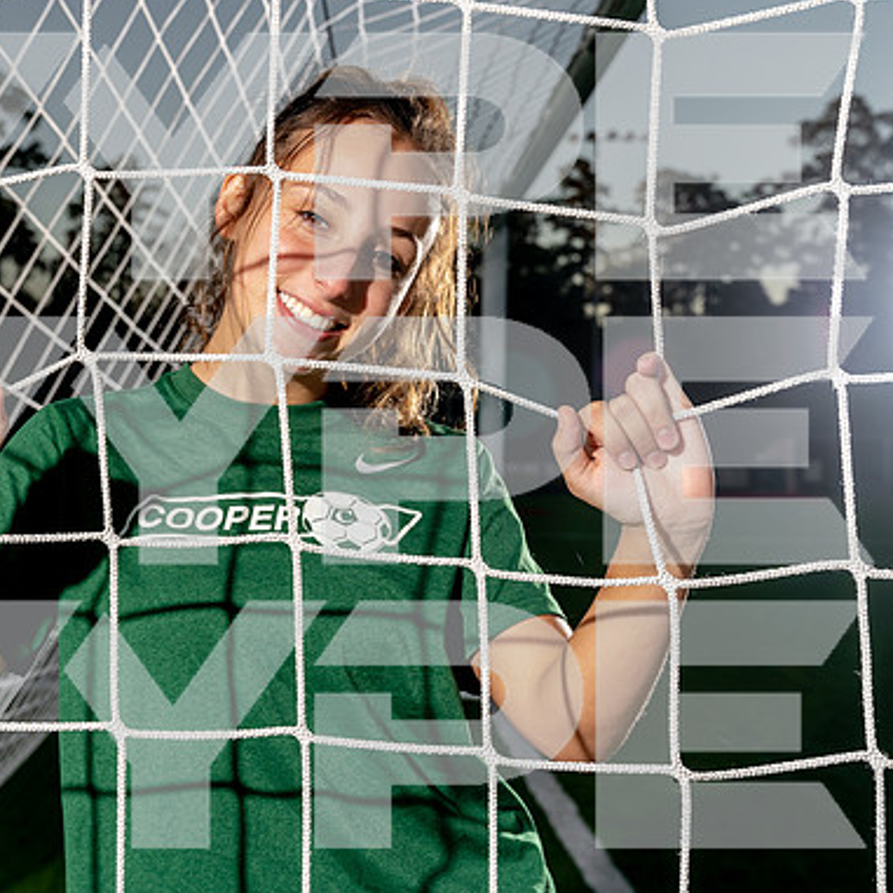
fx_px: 1547
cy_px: 442
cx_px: 277
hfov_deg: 31.9
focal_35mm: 53
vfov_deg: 32.2
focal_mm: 41
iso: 250
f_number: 6.3
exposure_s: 1/250
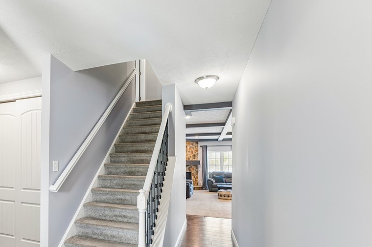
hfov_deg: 80.9
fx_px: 207
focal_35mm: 20
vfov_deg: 60.5
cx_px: 120
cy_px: 163
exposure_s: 1/15
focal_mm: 14
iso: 200
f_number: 3.5
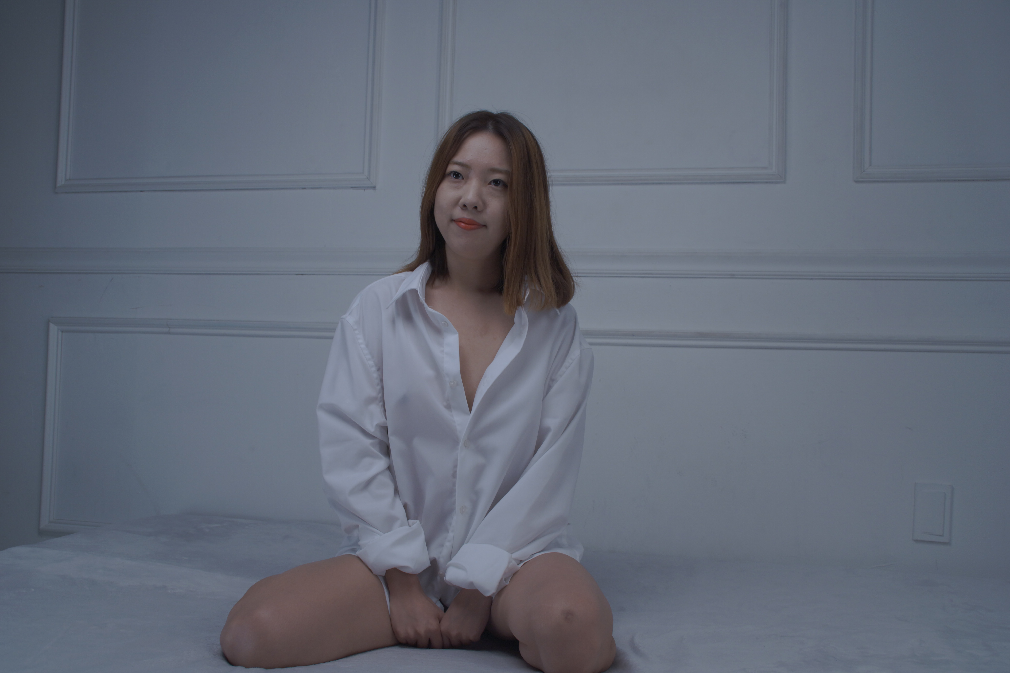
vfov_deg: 40.0
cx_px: 505
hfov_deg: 57.2
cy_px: 336
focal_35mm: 33
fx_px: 926
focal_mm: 22
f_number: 5.6
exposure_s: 1/125
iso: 200
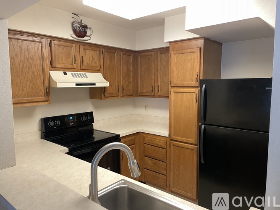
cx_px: 140
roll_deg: +0.6
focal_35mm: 26
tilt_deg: -6.2
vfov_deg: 53.0
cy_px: 105
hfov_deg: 67.3
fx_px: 210
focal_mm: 4.2
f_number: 1.6
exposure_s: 1/60
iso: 250
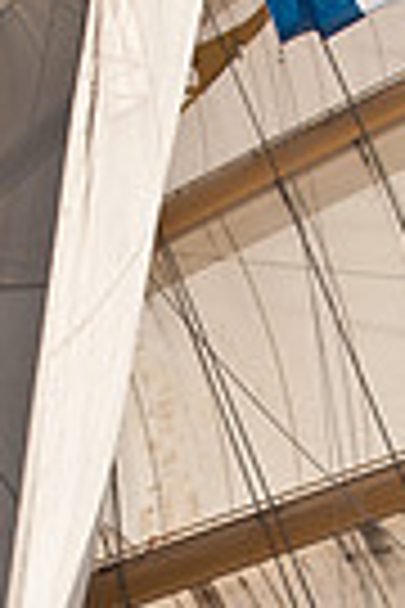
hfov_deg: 15.2
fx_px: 1519
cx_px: 196
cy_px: 576
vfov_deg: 22.0
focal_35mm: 90
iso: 200
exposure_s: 1/250
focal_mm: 18
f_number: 13
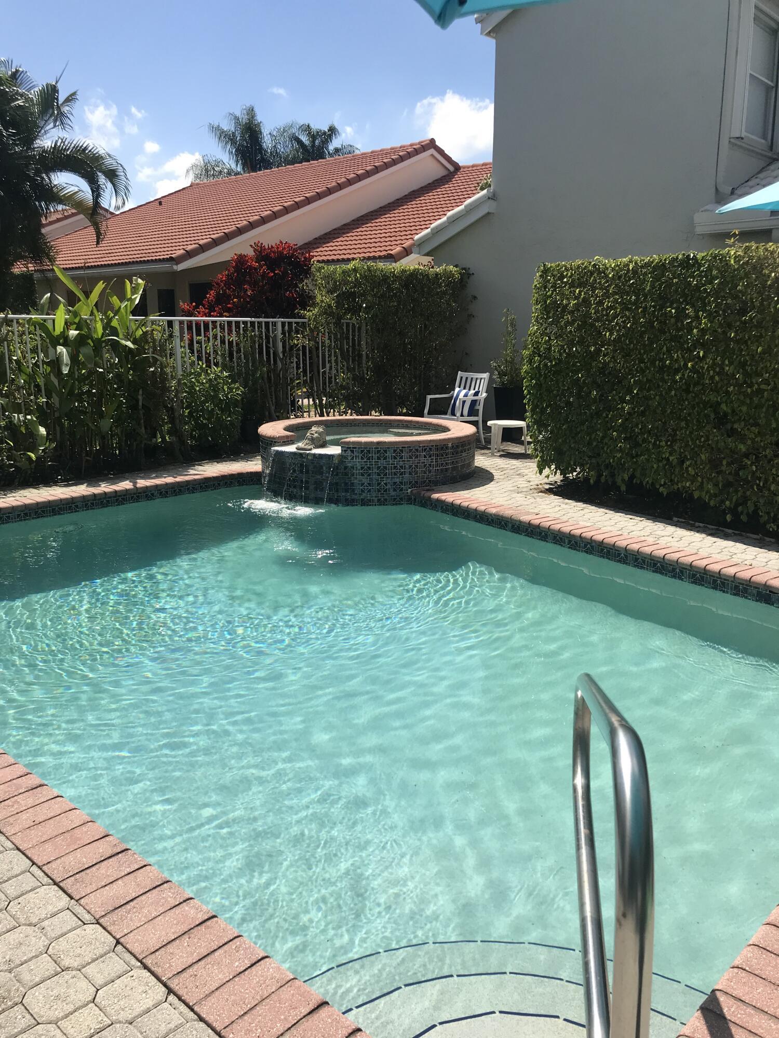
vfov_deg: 63.4
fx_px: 840
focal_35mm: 28
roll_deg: +0.1
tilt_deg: -11.3
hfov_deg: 49.7
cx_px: 390
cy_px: 519
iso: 20
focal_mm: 3.99
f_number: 1.8
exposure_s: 1/3425
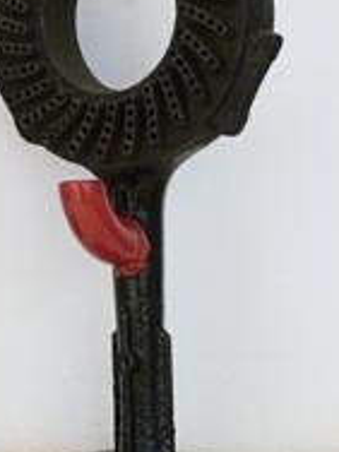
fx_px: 1332
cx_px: -19
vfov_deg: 19.1
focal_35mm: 102
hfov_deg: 14.2
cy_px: 115
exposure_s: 1/5
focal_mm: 8.6
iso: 400
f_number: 4
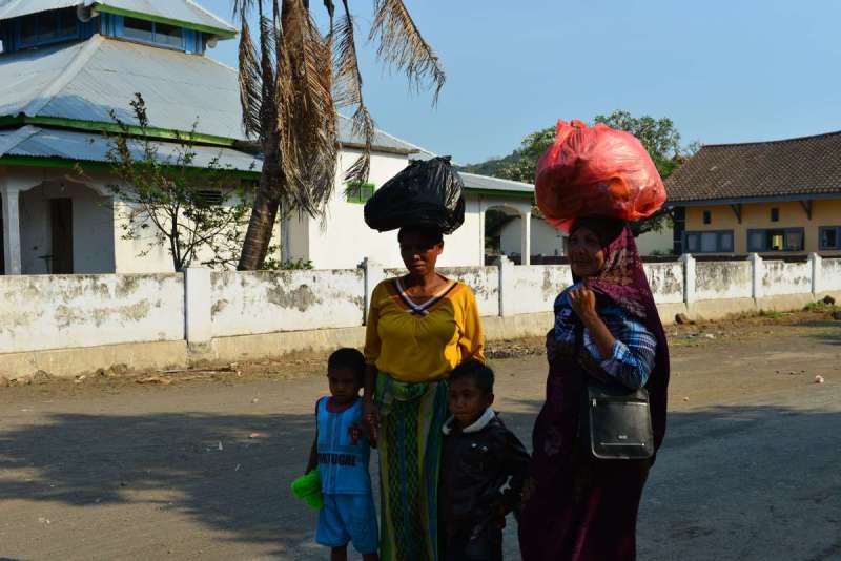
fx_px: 1052
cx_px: 420
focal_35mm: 45
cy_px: 280
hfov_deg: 43.6
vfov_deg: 29.9
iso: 250
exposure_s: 1/400
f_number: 10
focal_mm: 45
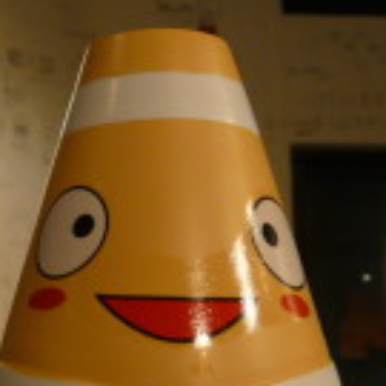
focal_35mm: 82
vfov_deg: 21.1
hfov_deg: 20.4
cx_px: -9
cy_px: 237
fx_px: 1034
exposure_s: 1/30
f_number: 2.8
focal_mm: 4.6
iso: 160
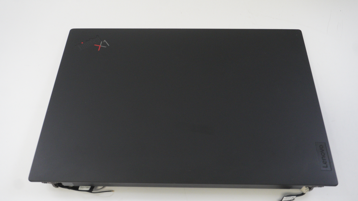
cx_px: 182
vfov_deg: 35.1
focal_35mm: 34
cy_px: 112
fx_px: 318
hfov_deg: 58.7
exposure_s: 1/100
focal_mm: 21
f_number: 5.6
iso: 2000
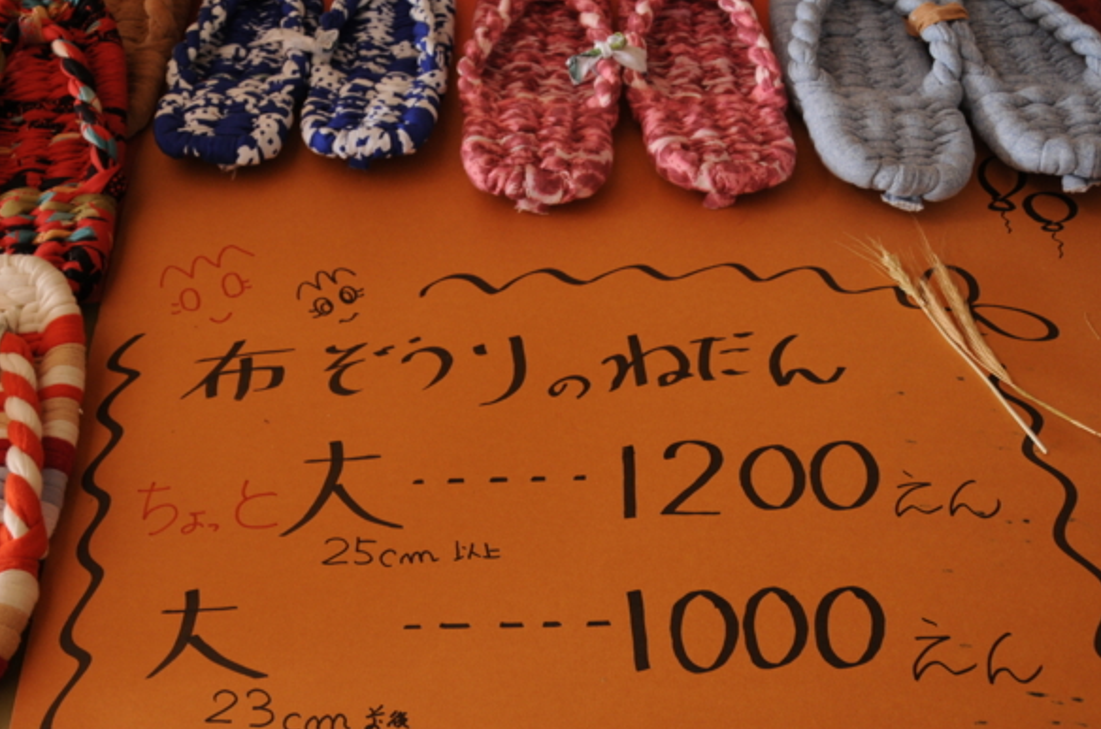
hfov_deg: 51.9
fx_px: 1129
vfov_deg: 35.4
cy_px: 494
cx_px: 517
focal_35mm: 37
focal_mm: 18
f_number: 3.5
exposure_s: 1/30
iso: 400
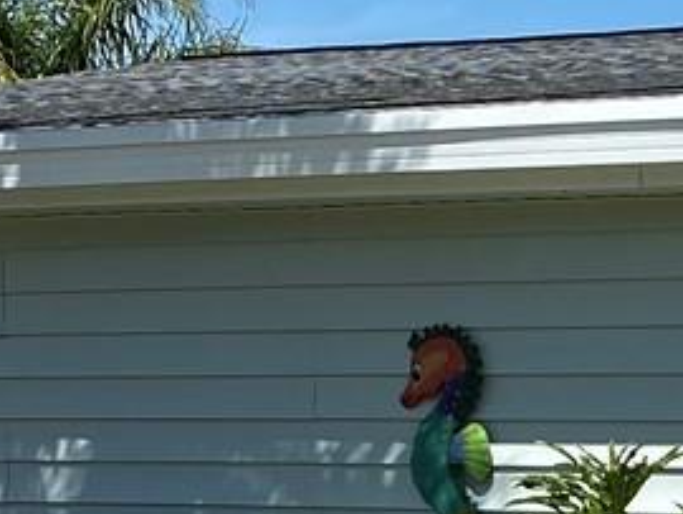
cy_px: 909
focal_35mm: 154
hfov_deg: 12.1
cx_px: 1093
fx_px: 3041
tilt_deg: -7.8
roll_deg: +0.1
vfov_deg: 9.2
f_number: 1.8
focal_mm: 4.25
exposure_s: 1/3497
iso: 32
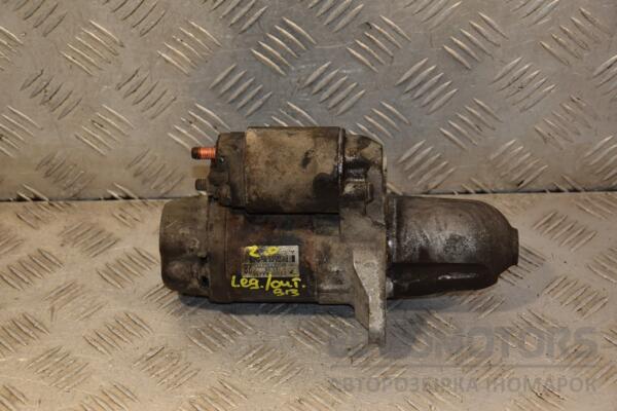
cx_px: 308
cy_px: 206
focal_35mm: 87
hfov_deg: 23.4
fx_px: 1491
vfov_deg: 15.7
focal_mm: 58
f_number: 5.6
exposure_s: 1/200
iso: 800
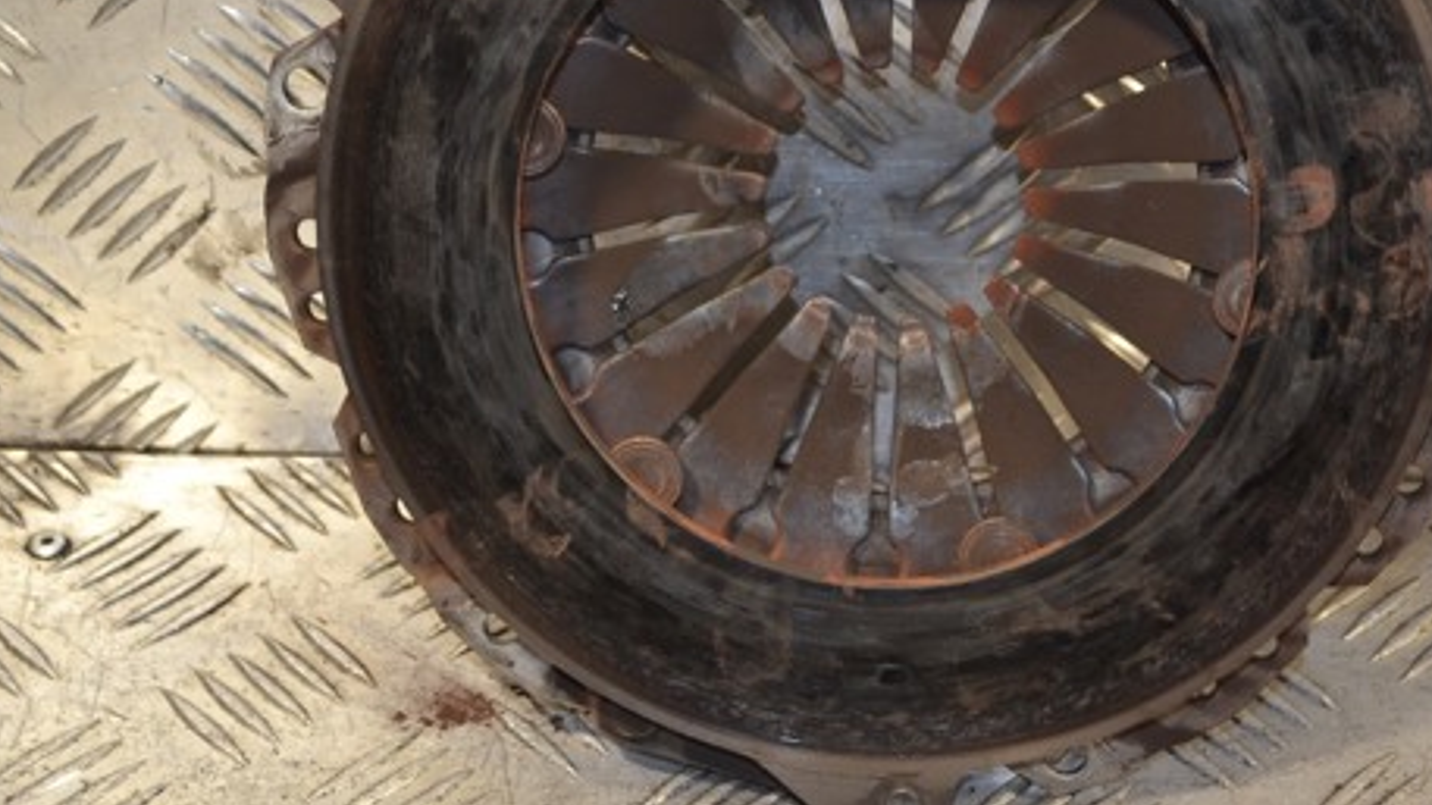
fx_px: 3341
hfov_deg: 24.2
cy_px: 175
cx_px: 818
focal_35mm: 88
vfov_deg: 13.7
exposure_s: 1/60
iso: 400
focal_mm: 40
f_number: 5.3
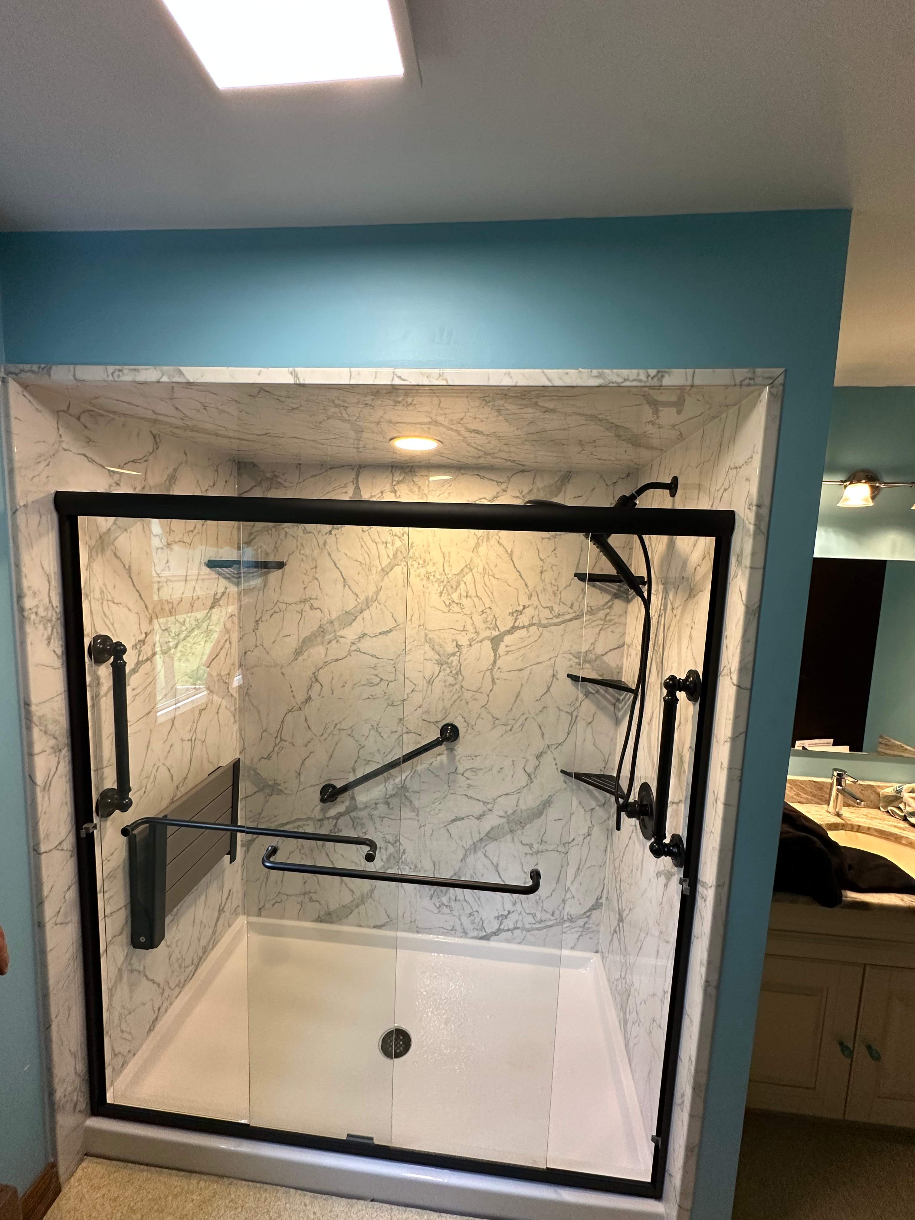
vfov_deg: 102.1
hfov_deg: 85.7
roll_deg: -3.3
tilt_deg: -5.5
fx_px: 493
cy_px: 610
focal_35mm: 14
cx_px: 458
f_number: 2.2
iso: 250
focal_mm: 2.22
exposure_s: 1/120
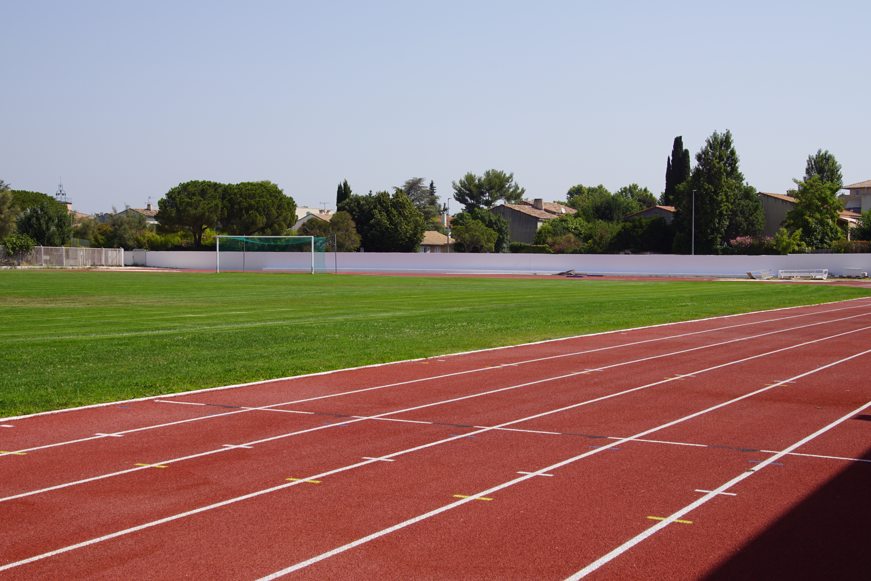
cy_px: 290
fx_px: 1270
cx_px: 436
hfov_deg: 37.9
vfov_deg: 25.8
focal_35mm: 52
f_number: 10
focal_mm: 35
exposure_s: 1/160
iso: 100
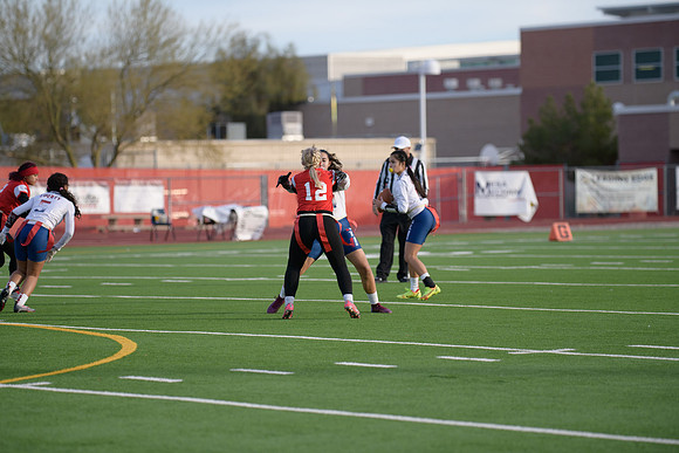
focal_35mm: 180
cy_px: 226
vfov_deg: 7.6
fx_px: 3396
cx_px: 340
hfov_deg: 11.4
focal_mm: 180
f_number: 2.8
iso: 500
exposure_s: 1/3200
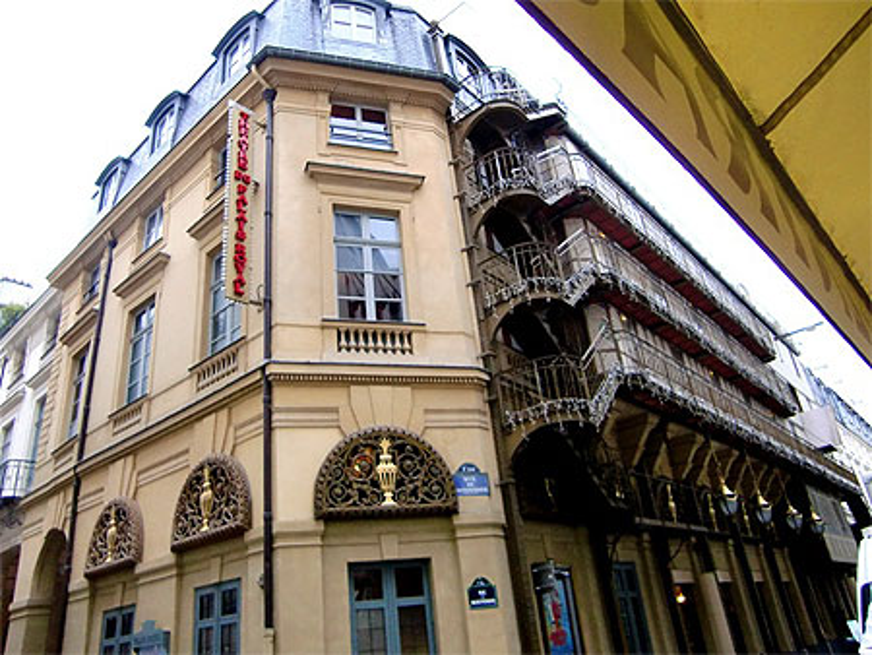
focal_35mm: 28
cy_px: 328
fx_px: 706
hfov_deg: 63.4
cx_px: 436
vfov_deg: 49.8
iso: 250
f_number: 2.6
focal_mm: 4.9
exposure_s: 1/60
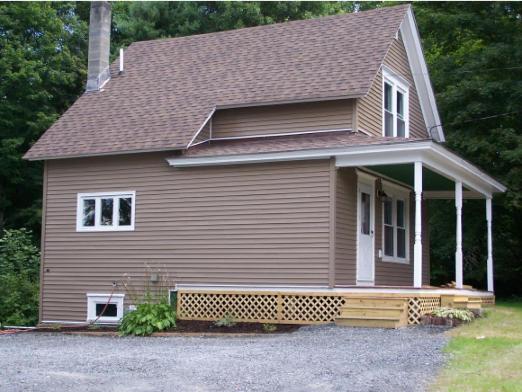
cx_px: 261
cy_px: 196
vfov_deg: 24.8
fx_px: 890
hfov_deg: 32.7
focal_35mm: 59
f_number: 3.1
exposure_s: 1/200
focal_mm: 9.8
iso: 80
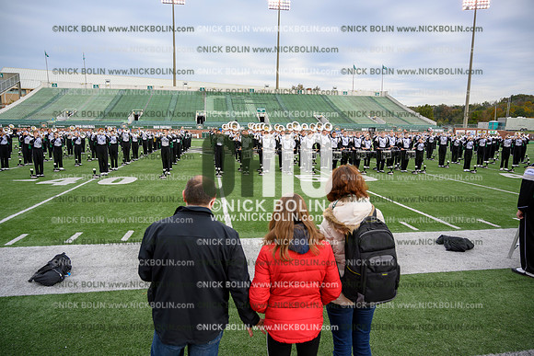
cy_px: 178
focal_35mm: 24
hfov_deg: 73.7
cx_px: 267
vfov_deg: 53.2
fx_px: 356
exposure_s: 1/320
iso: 125
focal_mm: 24
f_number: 4
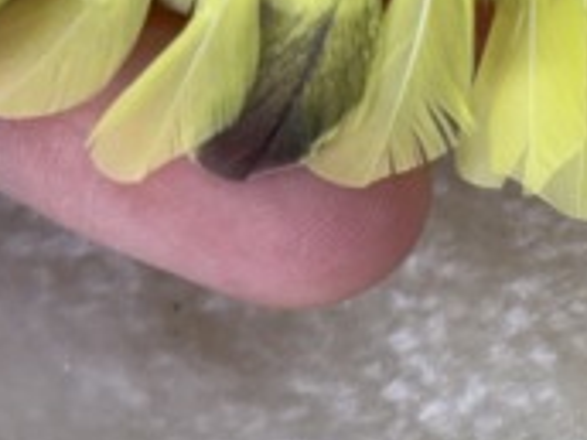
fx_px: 3290
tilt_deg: -56.8
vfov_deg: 7.7
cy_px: 300
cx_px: 829
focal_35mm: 194
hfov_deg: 9.9
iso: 25
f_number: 1.6
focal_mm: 5.96
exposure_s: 1/50
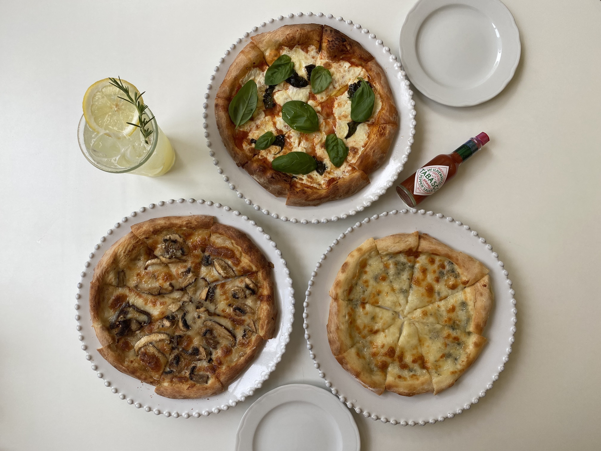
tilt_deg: -88.4
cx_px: 300
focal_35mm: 26
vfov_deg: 53.1
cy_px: 226
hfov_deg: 67.3
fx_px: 451
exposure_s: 1/446
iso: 32
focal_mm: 4.25
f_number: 1.8
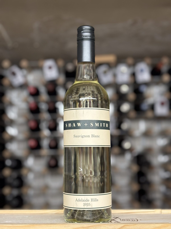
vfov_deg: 36.8
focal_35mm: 52
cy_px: 114
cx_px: 86
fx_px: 343
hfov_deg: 28.0
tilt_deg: +6.8
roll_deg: +1.3
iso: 125
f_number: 1.6
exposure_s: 1/33
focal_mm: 5.96
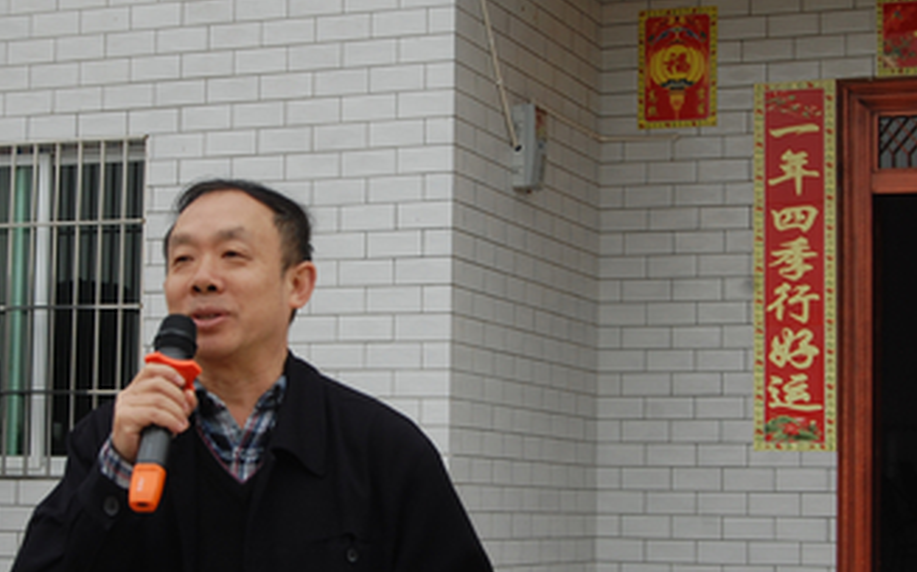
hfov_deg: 25.3
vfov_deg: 15.9
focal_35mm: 82
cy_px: 300
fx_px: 2043
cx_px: 423
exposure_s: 1/125
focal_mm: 35
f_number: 8
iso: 200
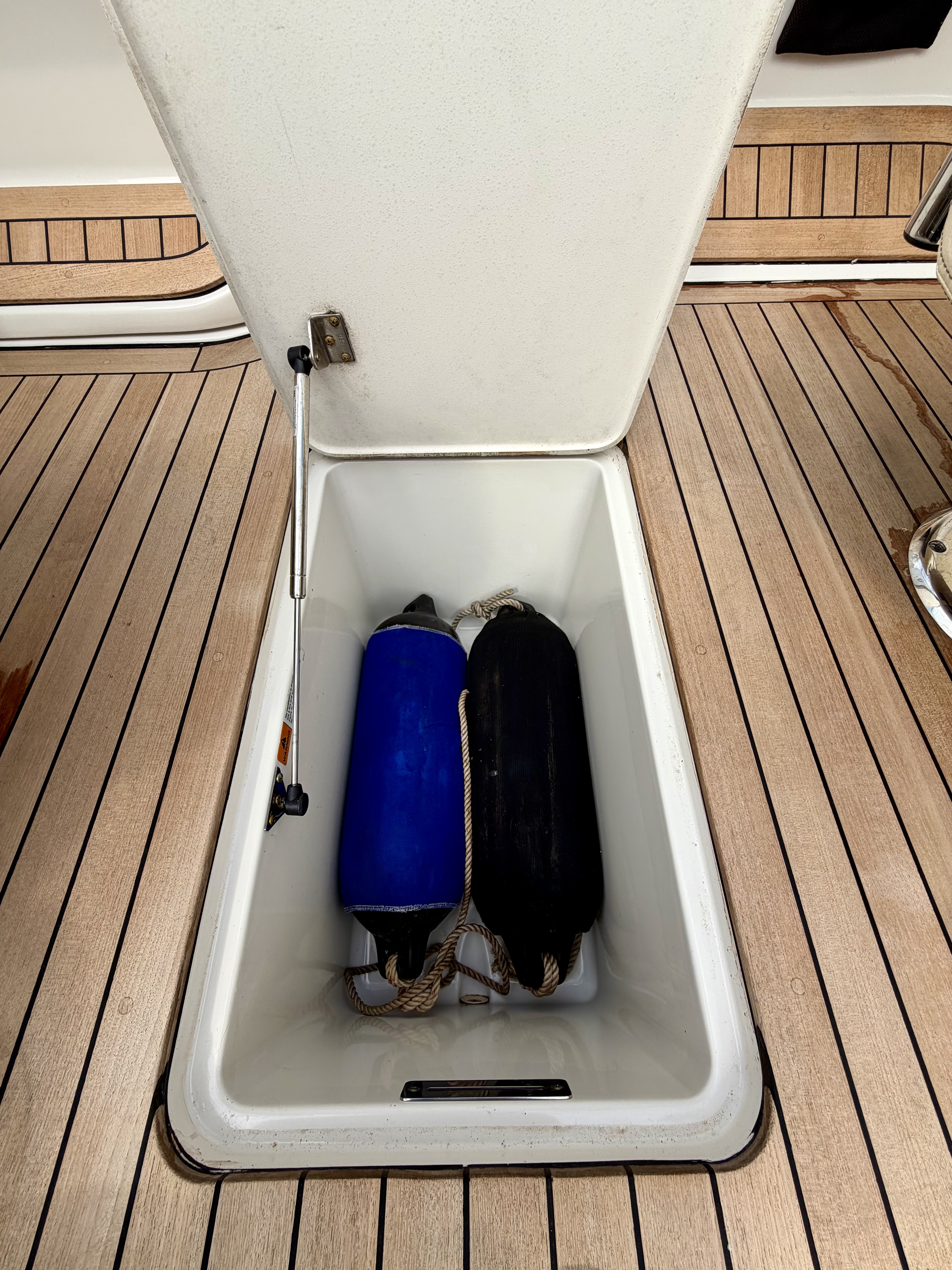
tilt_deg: -58.2
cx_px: 476
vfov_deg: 102.1
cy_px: 635
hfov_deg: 85.7
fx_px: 513
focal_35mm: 14
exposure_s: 1/770
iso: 32
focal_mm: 2.22
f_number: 2.2
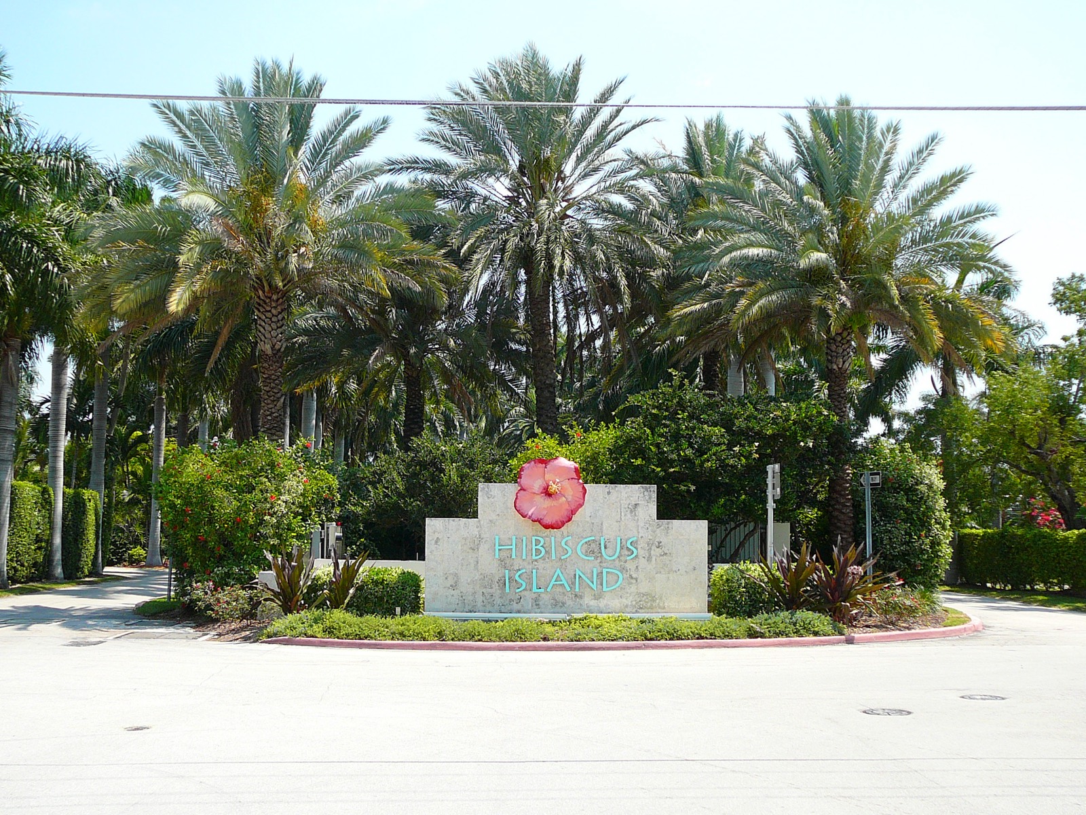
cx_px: 543
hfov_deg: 45.8
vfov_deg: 35.1
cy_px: 408
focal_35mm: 41
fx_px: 1286
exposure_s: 1/640
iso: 80
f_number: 3.1
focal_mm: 6.1
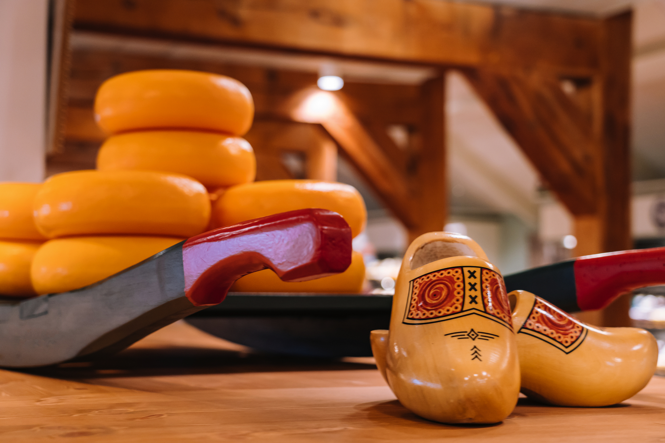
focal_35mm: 57
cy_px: 222
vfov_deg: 23.8
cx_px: 332
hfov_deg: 35.1
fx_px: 1053
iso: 1600
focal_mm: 57
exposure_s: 1/25
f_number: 4
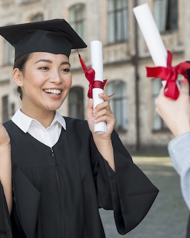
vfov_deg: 20.6
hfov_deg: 16.5
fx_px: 654
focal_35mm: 93
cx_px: 135
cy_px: 123
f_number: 3.5
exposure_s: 1/160
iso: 250
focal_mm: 50
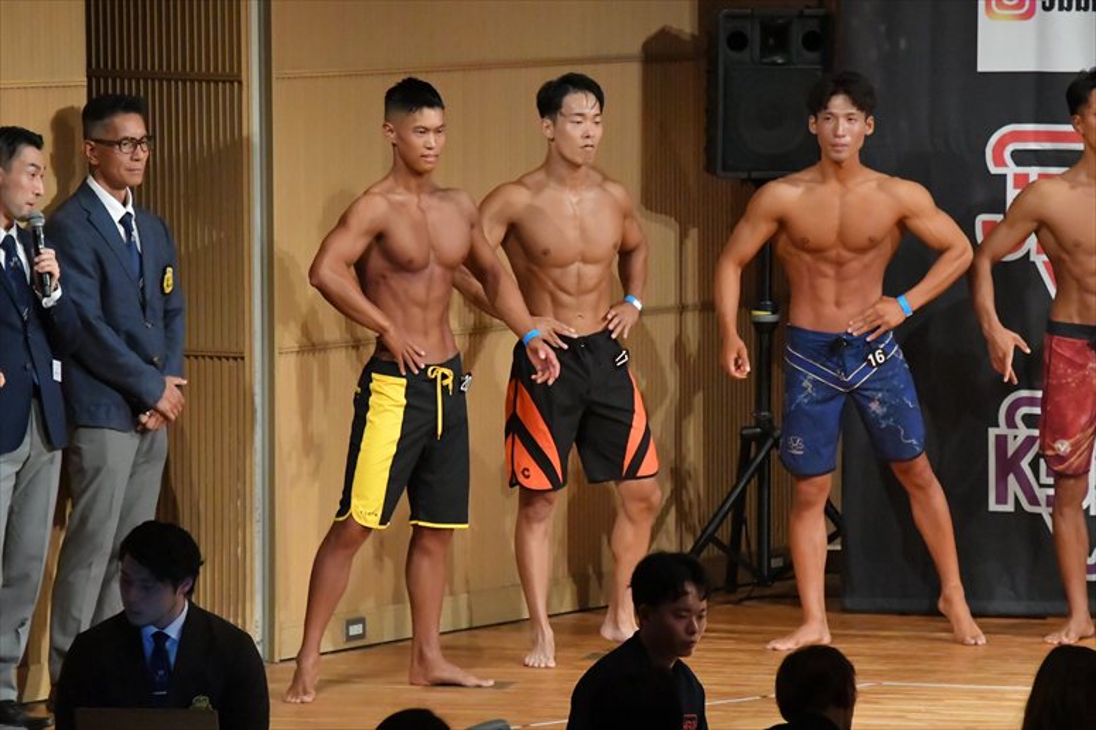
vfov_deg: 5.4
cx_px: 548
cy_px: 365
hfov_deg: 8.1
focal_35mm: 255
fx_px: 7760
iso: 11400
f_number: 5.6
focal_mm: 170
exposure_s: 1/400
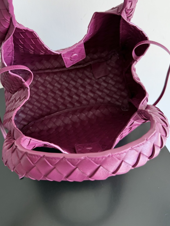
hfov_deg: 46.7
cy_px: 87
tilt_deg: -51.1
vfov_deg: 59.3
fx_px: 196
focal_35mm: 30
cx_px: 77
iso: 125
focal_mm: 6.76
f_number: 1.78
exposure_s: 1/121
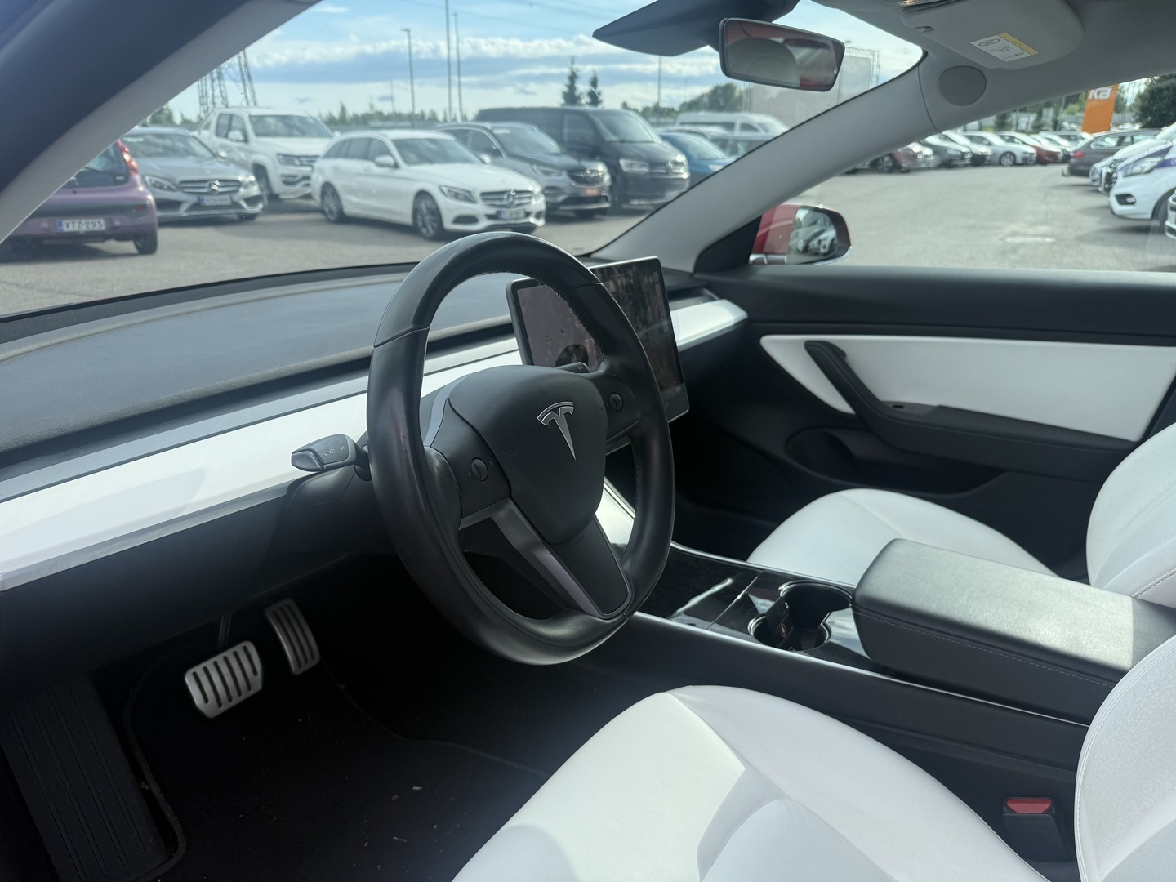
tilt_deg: -20.1
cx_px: 588
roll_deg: +0.4
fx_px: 815
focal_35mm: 24
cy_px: 441
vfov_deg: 56.8
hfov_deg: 71.6
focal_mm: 6.76
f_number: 1.78
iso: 80
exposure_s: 1/1522
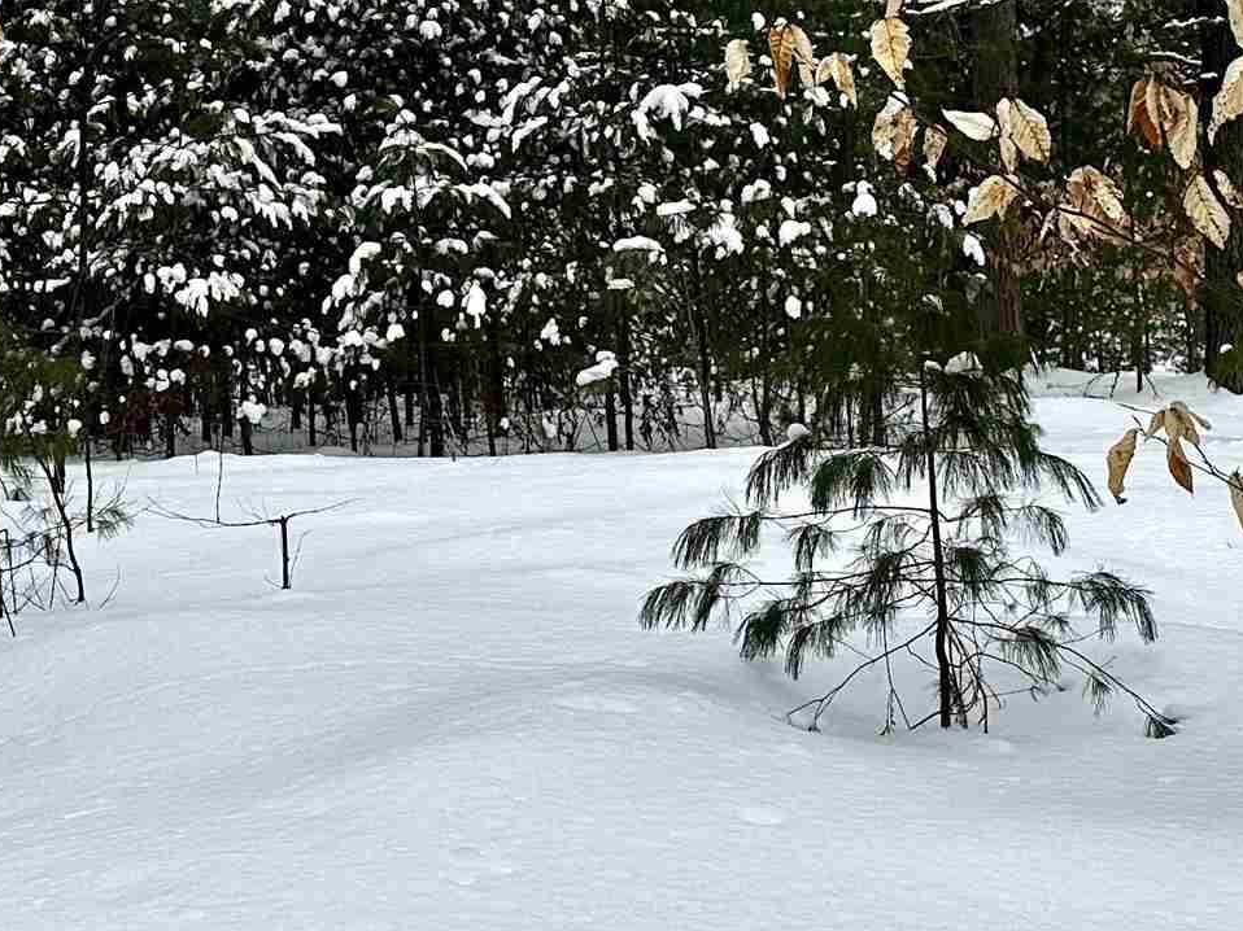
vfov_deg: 18.7
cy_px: 61
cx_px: 563
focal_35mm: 77
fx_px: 2764
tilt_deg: +4.6
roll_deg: +0.0
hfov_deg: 25.3
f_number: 1.78
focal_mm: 6.86
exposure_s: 1/2028
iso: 80
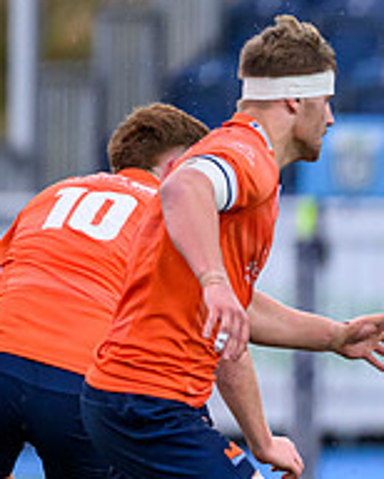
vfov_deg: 0.9
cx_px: 902
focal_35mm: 2057
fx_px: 29176
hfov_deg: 0.8
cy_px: 567
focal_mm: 560
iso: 3200
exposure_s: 1/1250
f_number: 4
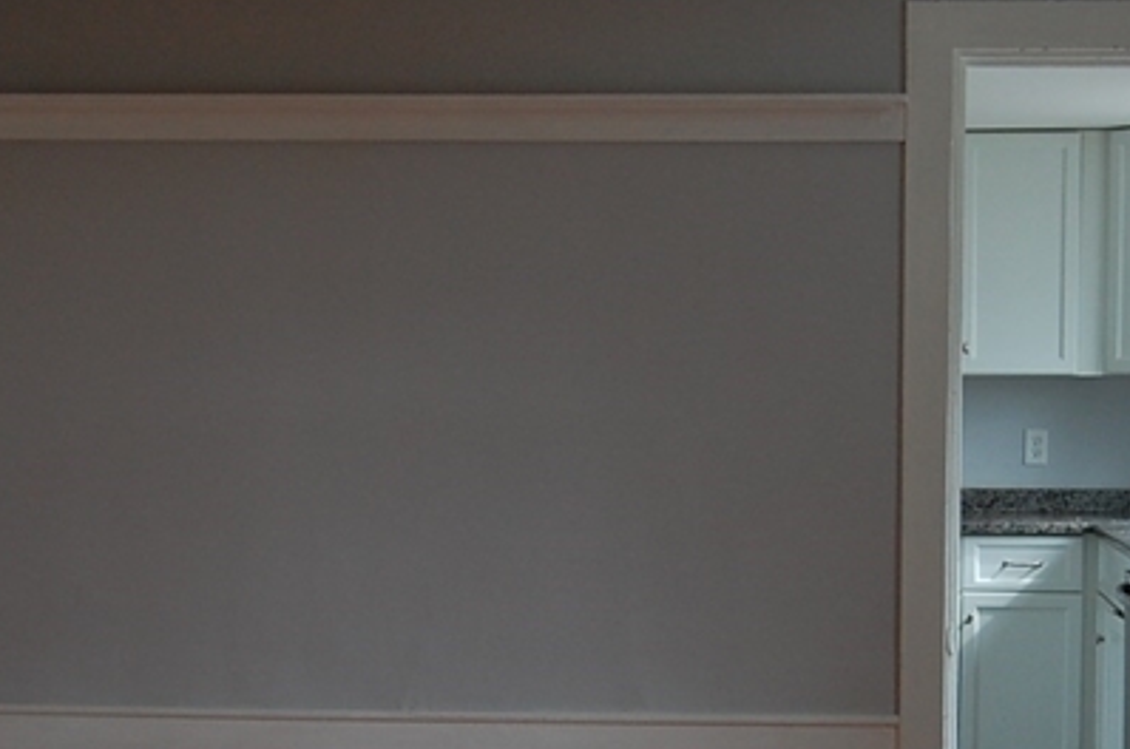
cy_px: 643
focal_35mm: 73
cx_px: 778
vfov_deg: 18.3
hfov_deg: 27.4
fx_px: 2297
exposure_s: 1/60
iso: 400
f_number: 4
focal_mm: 19
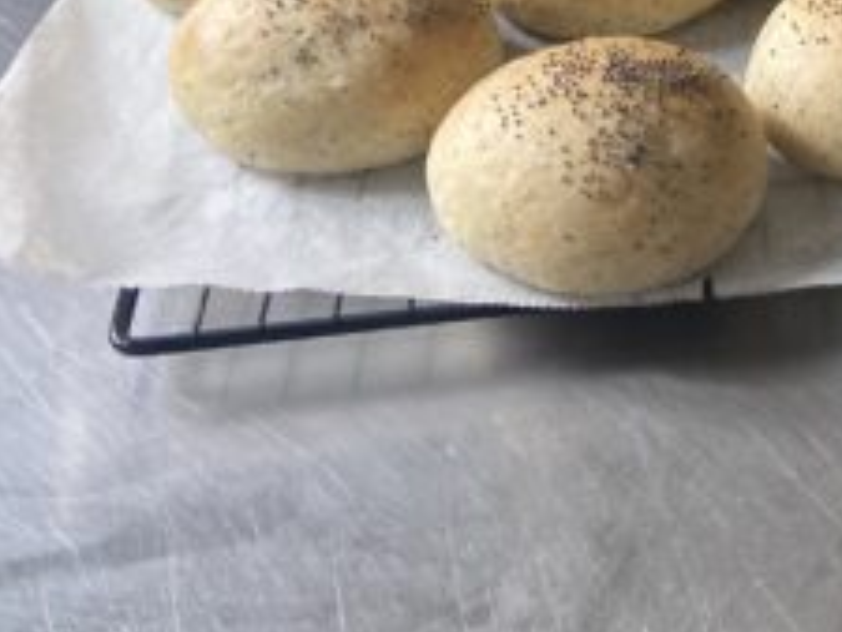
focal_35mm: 77
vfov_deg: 18.5
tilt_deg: -30.6
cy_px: -34
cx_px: 1057
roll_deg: -2.7
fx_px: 1874
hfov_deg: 22.9
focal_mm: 4.25
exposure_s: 1/121
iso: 125
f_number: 1.8
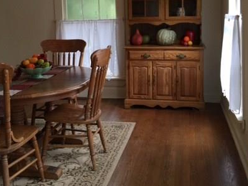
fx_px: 337
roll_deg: +0.4
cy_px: 40
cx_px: 114
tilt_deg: -4.0
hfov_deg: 40.4
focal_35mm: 47
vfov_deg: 30.2
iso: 50
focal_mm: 4.15
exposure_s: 1/30
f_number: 2.2
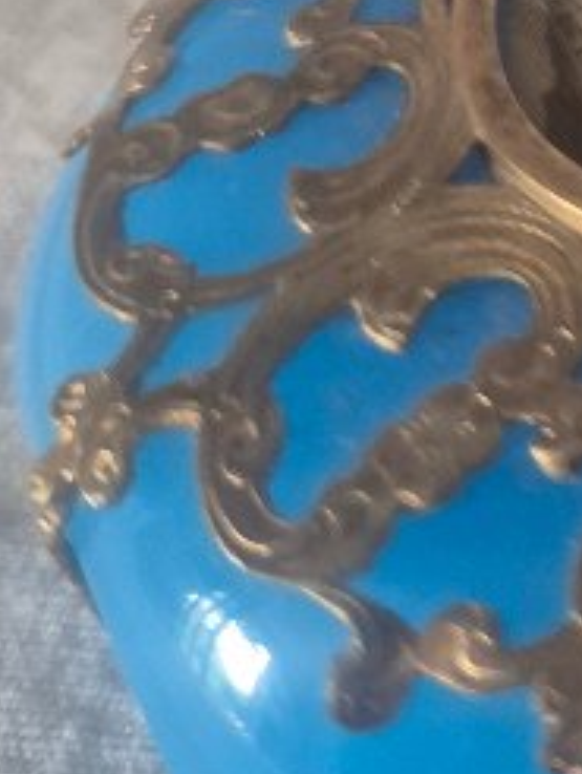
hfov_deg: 11.5
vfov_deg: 16.5
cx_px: 1262
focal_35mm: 112
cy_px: -245
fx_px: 2506
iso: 800
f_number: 1.8
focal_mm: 5.4
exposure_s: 1/100
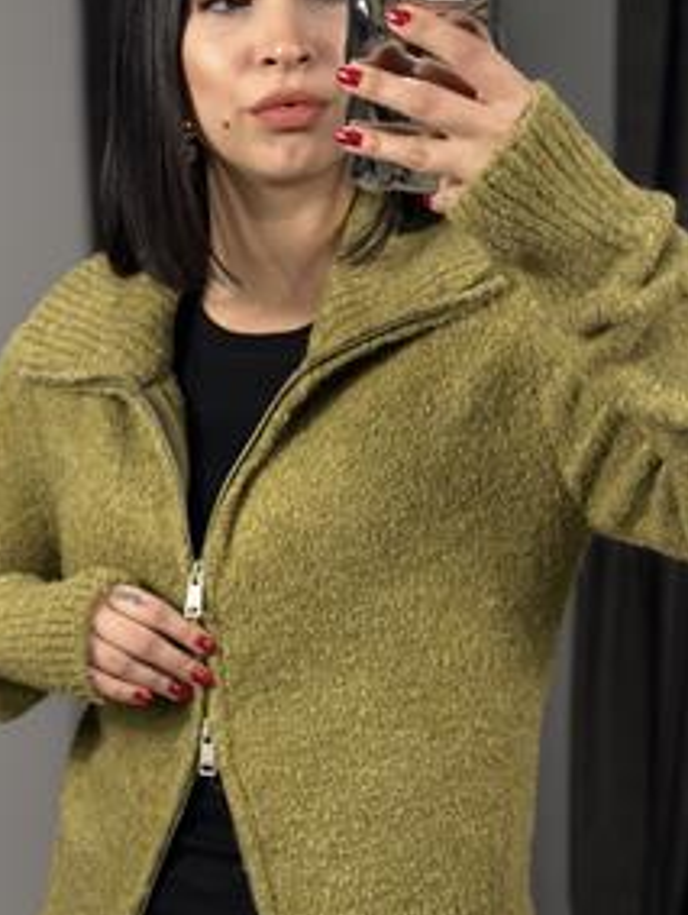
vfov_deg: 27.6
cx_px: 213
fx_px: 1851
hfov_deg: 21.0
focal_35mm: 70
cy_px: 577
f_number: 1.78
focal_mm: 6.86
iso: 64
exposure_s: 1/108
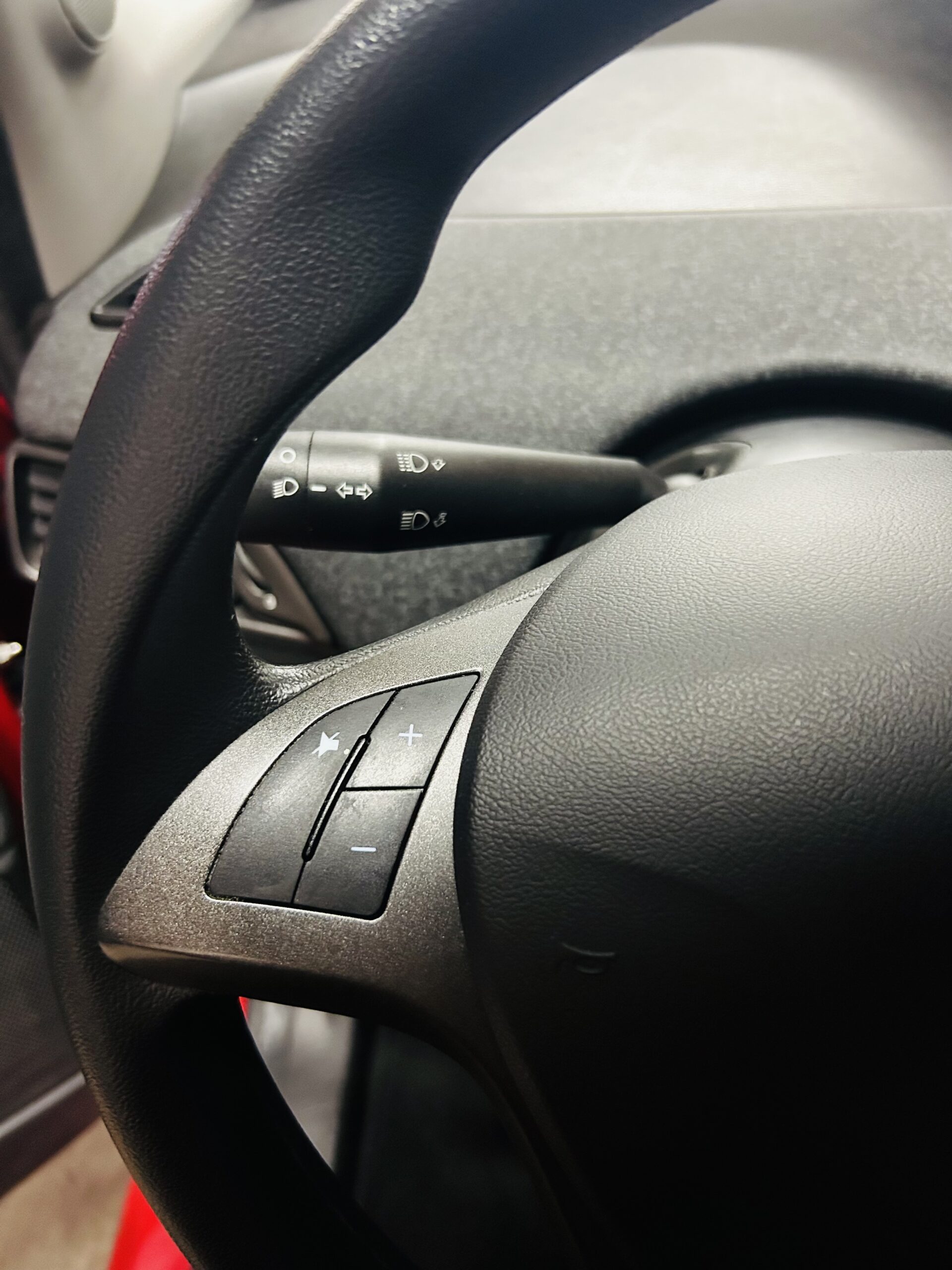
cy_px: 635
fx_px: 953
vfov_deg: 67.3
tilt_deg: -47.1
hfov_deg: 53.1
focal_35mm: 26
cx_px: 476
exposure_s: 1/33
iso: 500
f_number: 1.5
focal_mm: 5.7
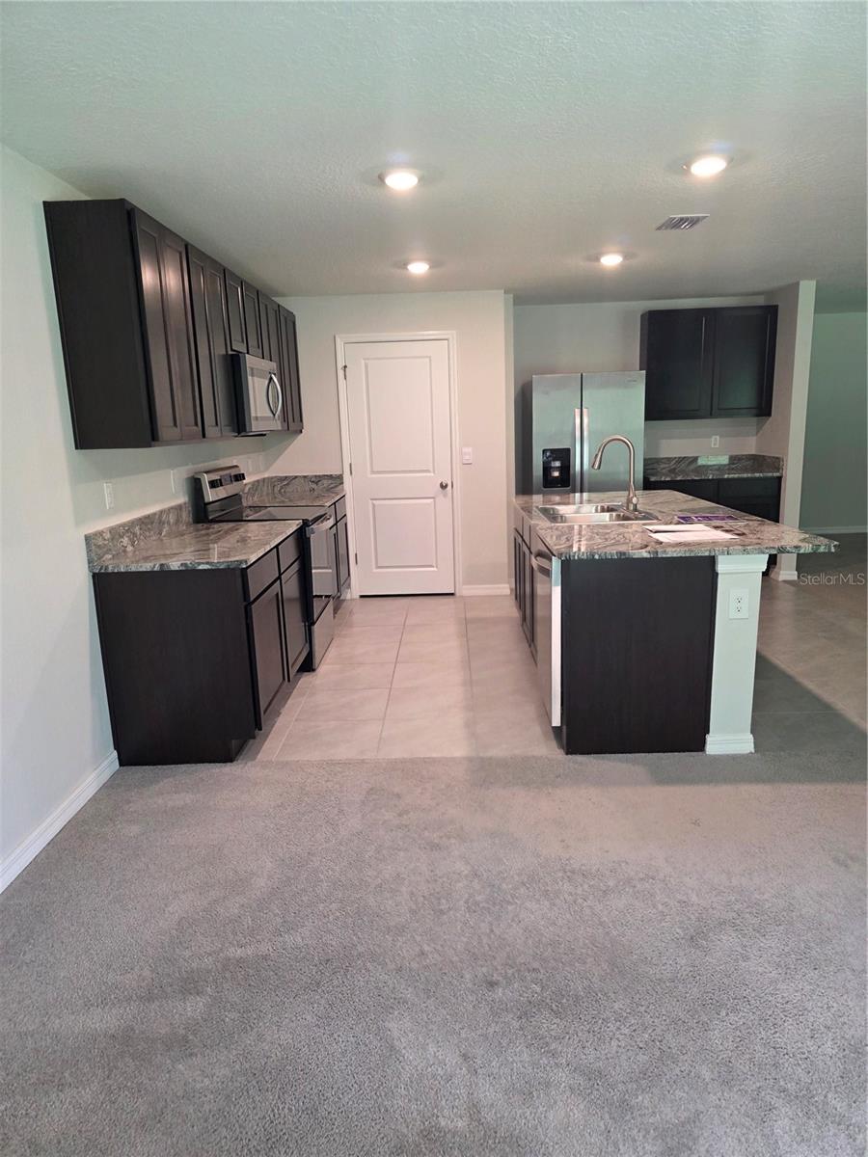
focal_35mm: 23
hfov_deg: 58.9
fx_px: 769
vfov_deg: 73.9
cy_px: 578
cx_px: 434
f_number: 1.7
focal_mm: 6.3
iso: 400
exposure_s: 1/120
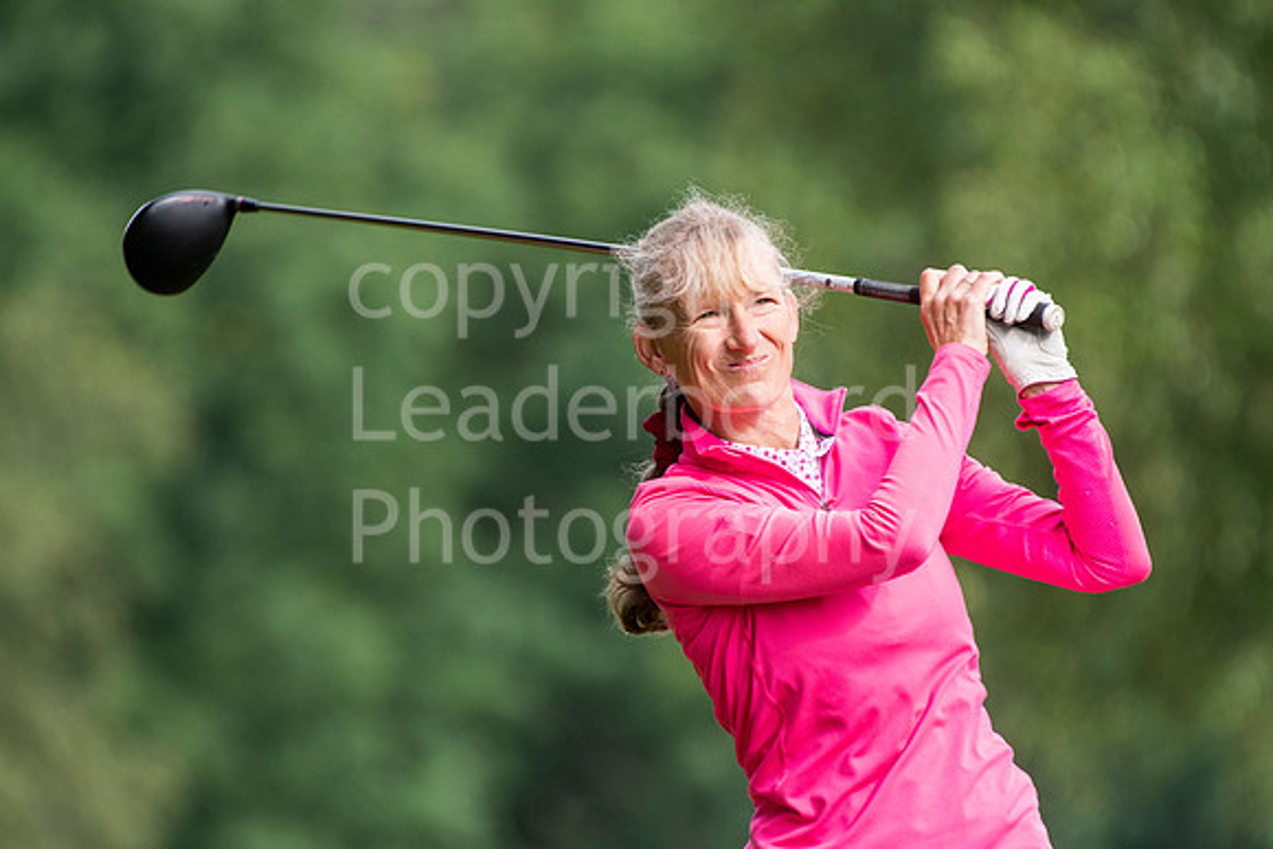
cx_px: 636
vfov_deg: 2.0
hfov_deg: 3.0
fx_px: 24404
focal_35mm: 690
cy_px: 424
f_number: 6.3
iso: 800
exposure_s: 1/1250
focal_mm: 460
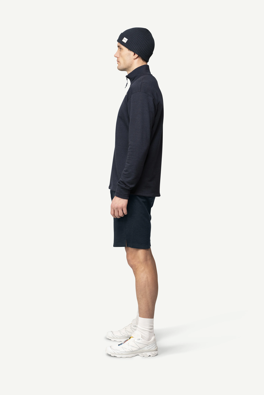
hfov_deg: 19.5
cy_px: 198
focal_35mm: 70
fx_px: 770
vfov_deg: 28.8
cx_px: 132
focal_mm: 70
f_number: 5
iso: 500
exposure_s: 1/60
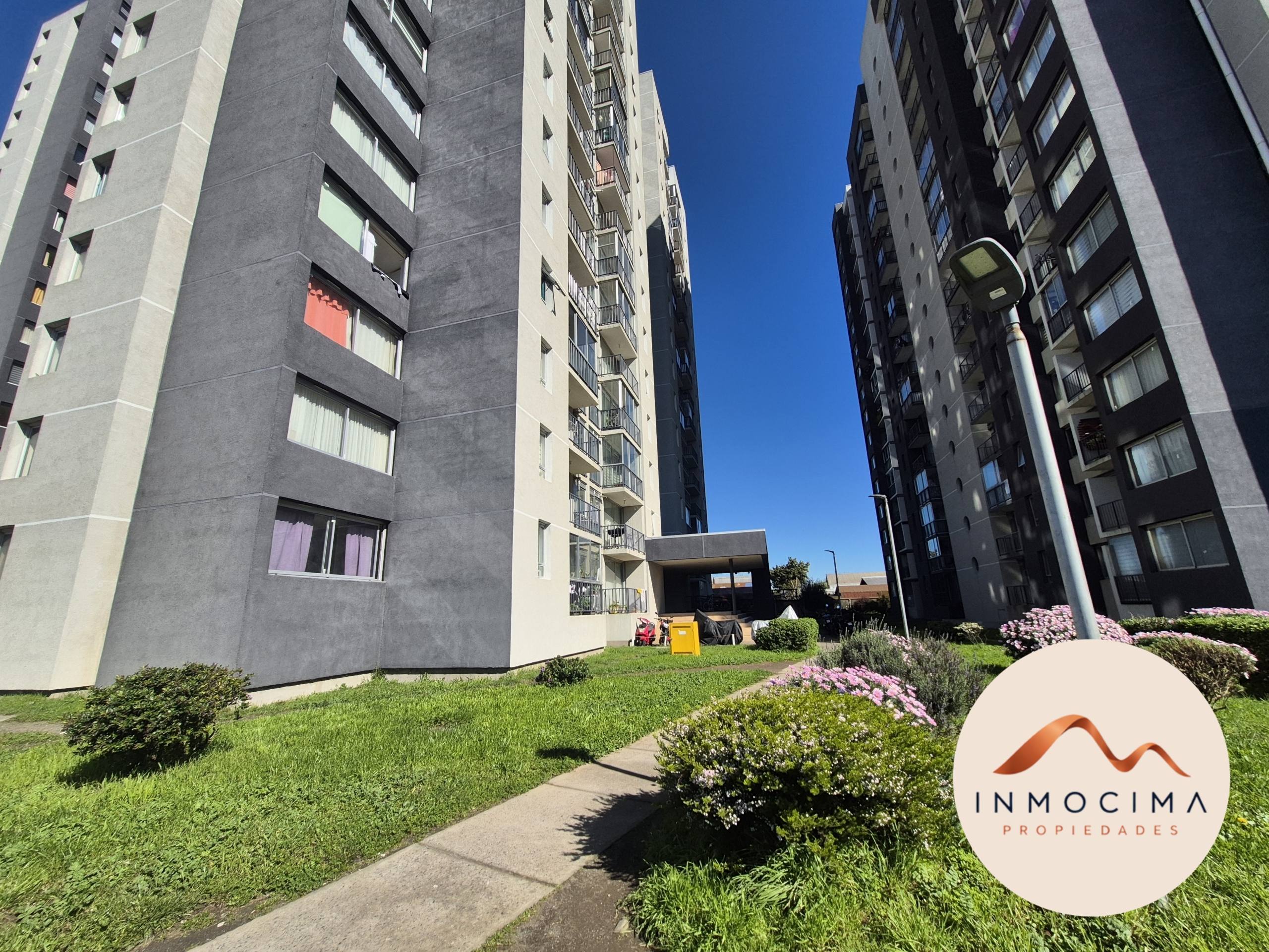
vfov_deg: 89.9
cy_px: 476
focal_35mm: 13
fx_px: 477
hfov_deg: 106.2
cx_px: 634
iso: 50
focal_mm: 1.74
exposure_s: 1/2456
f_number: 2.2
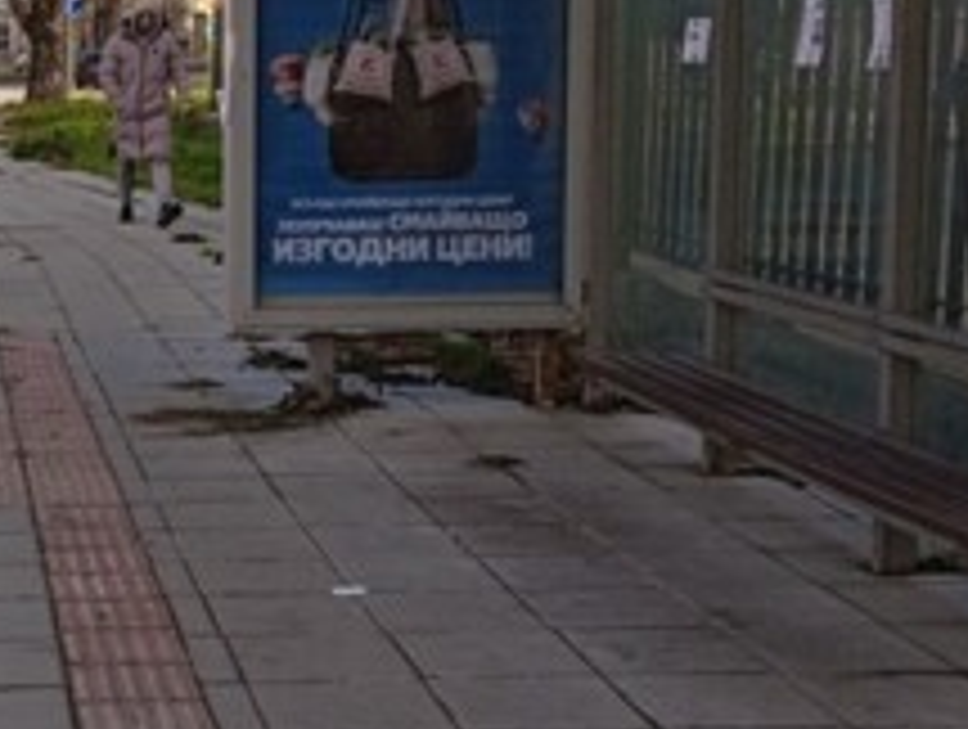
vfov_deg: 18.9
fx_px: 2185
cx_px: -45
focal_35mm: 78
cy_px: 274
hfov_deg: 23.7
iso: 111
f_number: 2.2
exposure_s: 1/368
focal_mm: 3.43
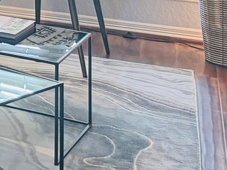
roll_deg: -0.3
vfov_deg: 10.3
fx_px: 846
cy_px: -205
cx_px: -363
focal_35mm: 129
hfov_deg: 11.7
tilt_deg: -0.4
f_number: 1.78
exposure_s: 1/60
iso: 320
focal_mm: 6.76
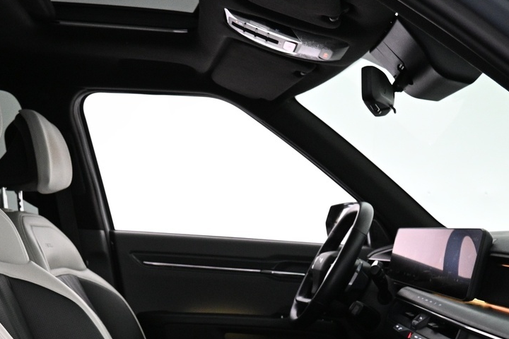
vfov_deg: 23.7
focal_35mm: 54
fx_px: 763
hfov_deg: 36.8
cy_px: 361
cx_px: 214
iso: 1600
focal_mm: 16
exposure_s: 1/50
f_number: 3.5
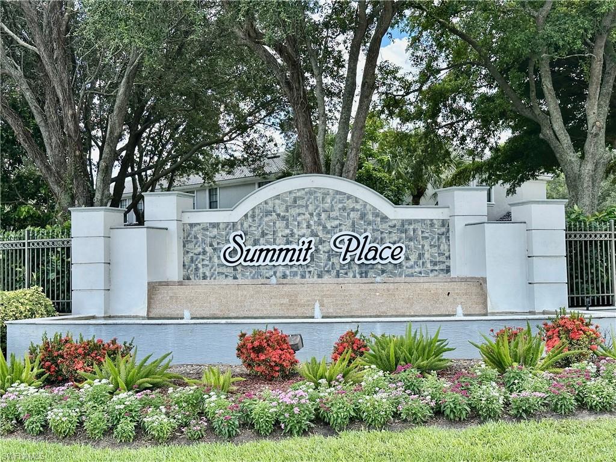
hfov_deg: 39.7
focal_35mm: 48
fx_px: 854
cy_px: 231
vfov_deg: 30.3
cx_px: 308
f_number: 1.78
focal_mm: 6.86
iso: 64
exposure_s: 1/1357
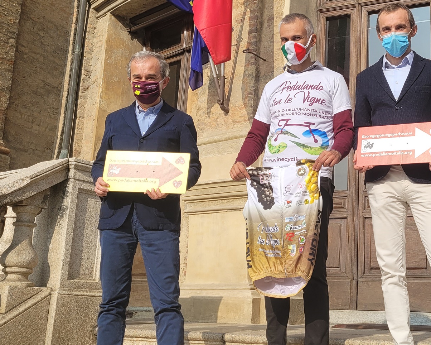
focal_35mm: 51
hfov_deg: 35.9
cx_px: 315
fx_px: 650
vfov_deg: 29.7
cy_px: 176
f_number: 1.8
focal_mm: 5.4
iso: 40
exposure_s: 1/2289
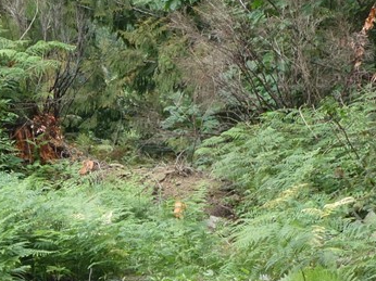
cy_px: 252
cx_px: 228
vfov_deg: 9.2
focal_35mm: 160
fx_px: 1737
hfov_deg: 12.3
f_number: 4.1
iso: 125
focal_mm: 9.6
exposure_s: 1/60
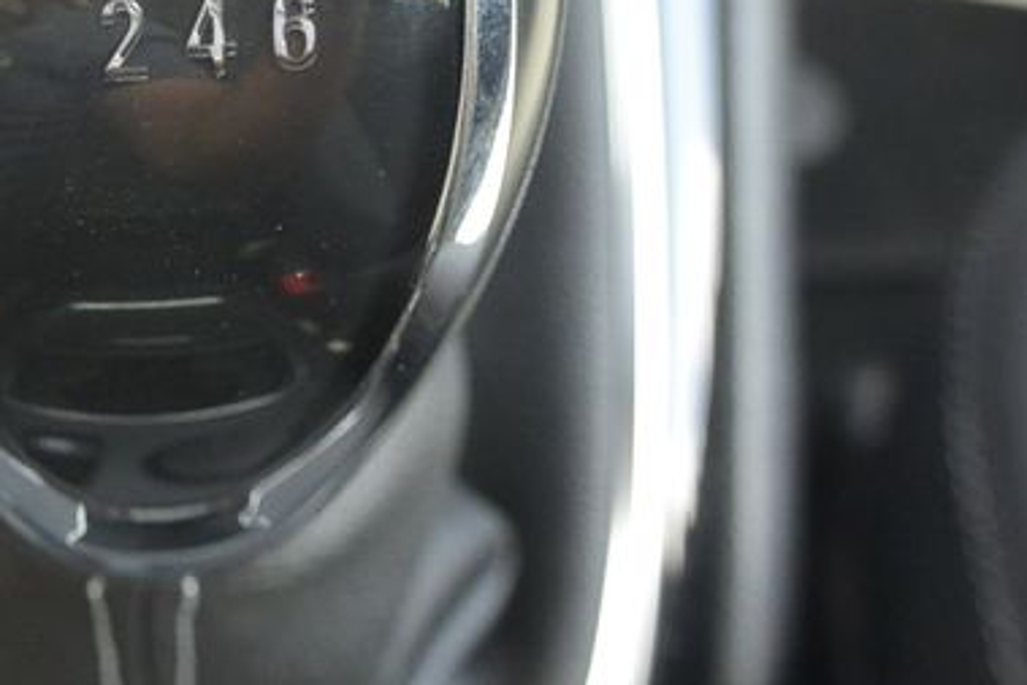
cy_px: 28
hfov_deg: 26.9
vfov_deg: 18.3
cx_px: 130
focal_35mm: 73
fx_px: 2083
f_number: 3.5
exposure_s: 1/100
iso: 400
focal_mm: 10
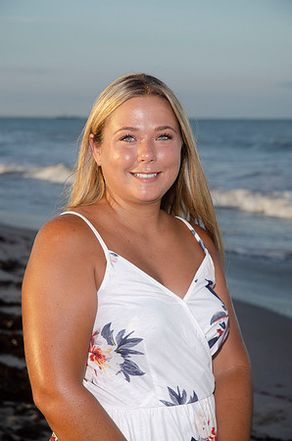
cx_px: 146
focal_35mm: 105
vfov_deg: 19.5
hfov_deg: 13.0
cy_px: 220
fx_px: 1283
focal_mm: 70
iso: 100
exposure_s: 1/250
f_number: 7.1
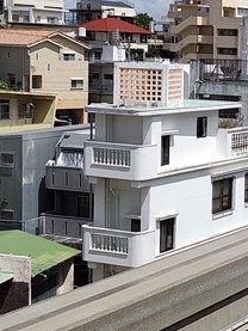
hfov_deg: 15.7
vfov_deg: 22.9
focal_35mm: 85
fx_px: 811
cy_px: 116
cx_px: 390
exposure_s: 1/982
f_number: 1.7
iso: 50
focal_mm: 6.07
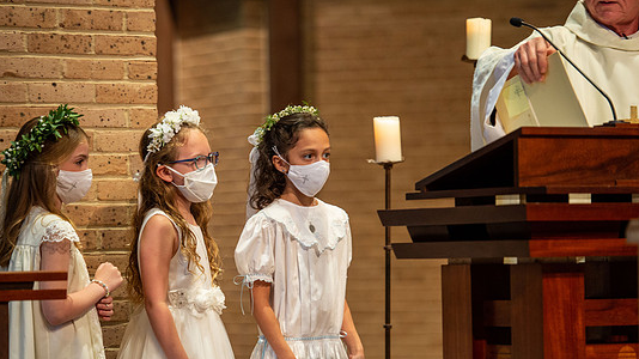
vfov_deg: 7.3
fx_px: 2795
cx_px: 304
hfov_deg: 13.0
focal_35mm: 165
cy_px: 229
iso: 1600
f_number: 2.8
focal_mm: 145
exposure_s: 1/125
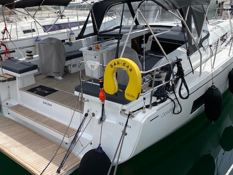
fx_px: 242
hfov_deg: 50.9
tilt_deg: -14.5
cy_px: 69
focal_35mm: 36
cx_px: 90
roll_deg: +1.6
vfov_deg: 39.5
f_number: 1.8
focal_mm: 4.25
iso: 32
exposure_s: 1/2890
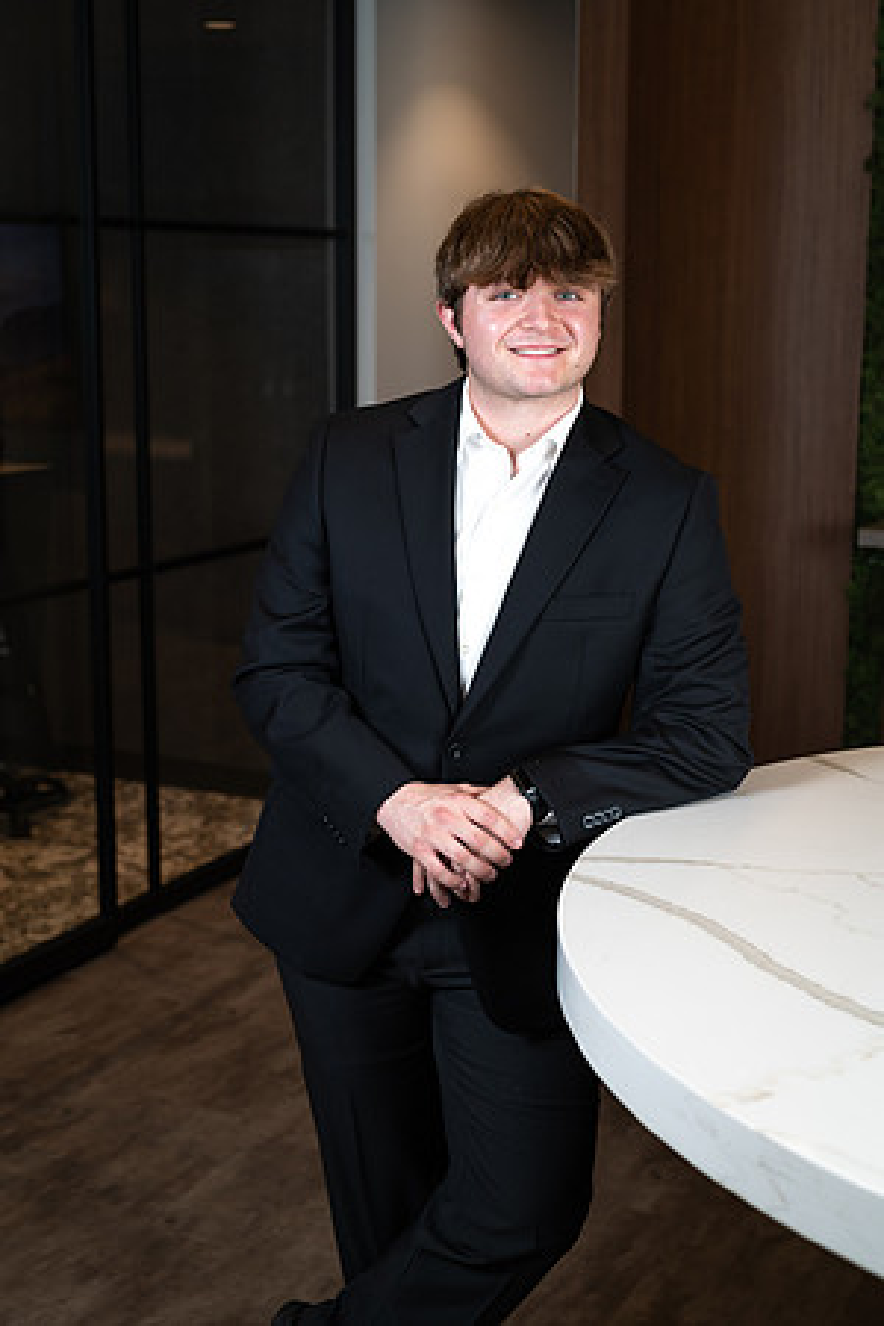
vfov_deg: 39.6
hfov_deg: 27.0
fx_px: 1842
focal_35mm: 50
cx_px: 442
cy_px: 663
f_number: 4.5
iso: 100
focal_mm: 50
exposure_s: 1/125
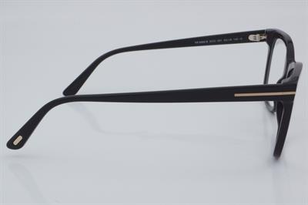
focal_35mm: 75
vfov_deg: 18.2
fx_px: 641
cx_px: 154
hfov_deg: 27.0
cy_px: 102
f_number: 32
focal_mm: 50
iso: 100
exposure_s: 1/4
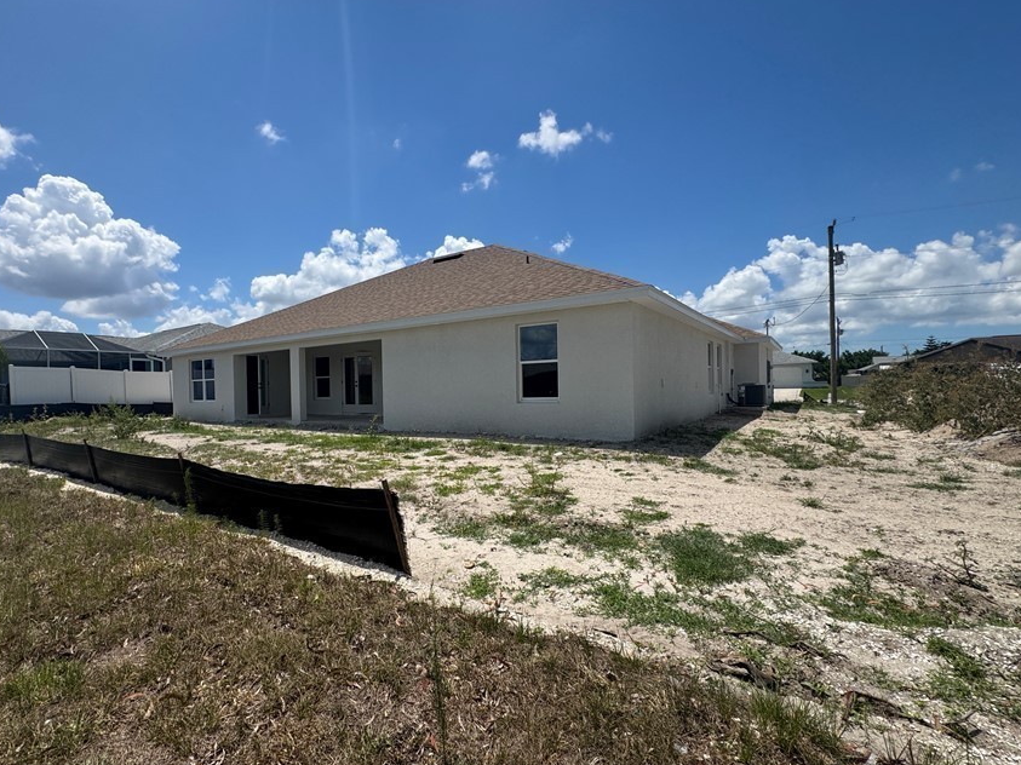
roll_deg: +1.3
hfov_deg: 90.7
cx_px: 454
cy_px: 391
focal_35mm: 17
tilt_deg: -0.2
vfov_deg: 74.7
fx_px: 501
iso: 50
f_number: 2.2
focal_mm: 2.22
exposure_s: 1/3906
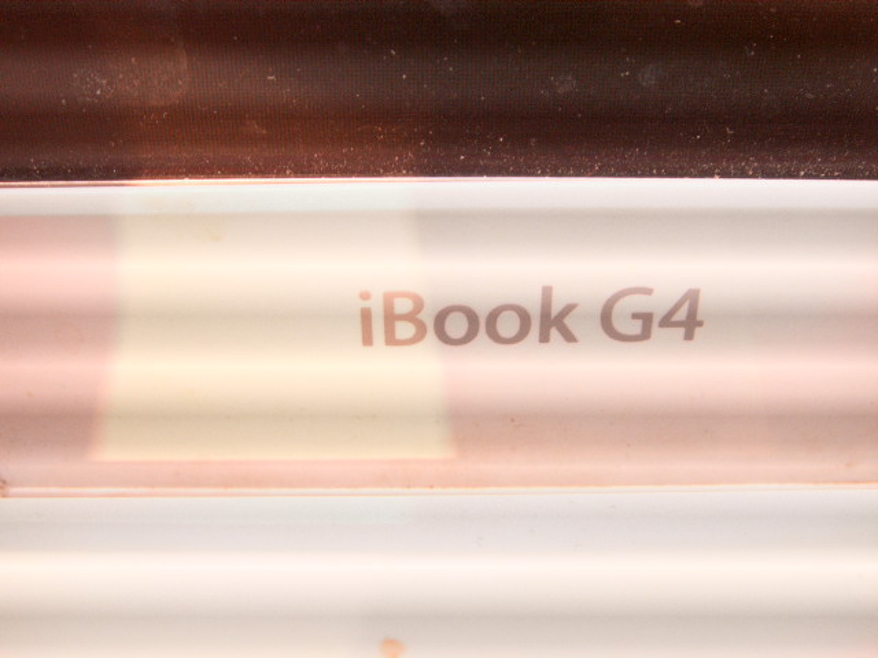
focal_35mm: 39
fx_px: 989
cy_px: 329
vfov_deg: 36.8
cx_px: 439
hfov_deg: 47.9
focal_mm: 6.6
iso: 152
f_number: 3.5
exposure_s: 1/45
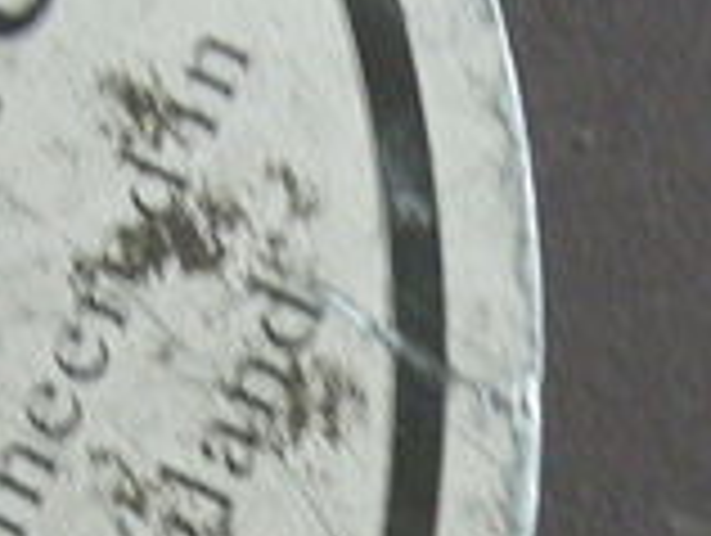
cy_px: 631
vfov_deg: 6.7
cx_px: 302
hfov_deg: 8.9
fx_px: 4546
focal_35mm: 221
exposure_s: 1/15
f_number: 2.8
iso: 100
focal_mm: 5.8
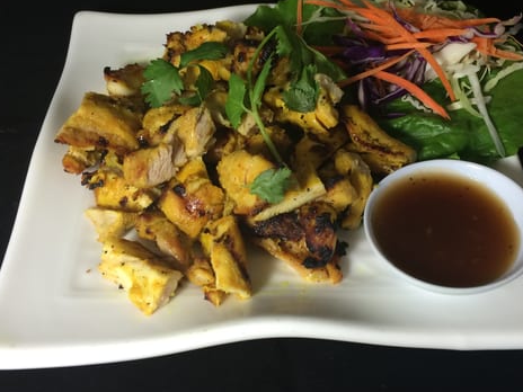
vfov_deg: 35.9
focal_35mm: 40
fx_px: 604
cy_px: 170
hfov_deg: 46.7
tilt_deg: -47.7
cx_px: 298
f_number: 2.2
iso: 40
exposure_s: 1/40
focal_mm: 4.15
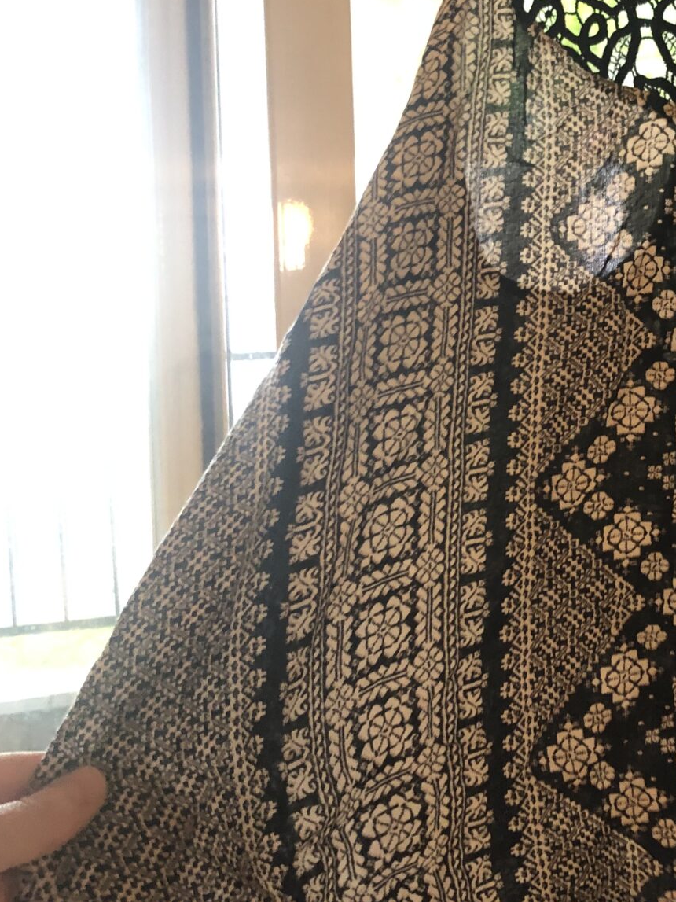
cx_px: 594
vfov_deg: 38.1
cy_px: 397
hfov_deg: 28.1
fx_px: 1302
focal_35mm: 50
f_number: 1.8
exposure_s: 1/9
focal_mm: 3.99
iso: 100
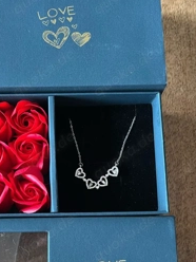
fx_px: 317
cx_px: 66
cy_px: 167
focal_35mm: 42
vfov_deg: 44.4
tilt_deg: -79.1
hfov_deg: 34.1
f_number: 1.5
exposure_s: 1/60
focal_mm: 5.7
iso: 160
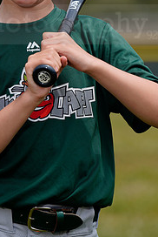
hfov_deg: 4.4
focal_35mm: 313
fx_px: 2055
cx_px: 33
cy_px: 17
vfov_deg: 6.6
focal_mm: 147
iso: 50
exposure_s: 1/400
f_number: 4.5
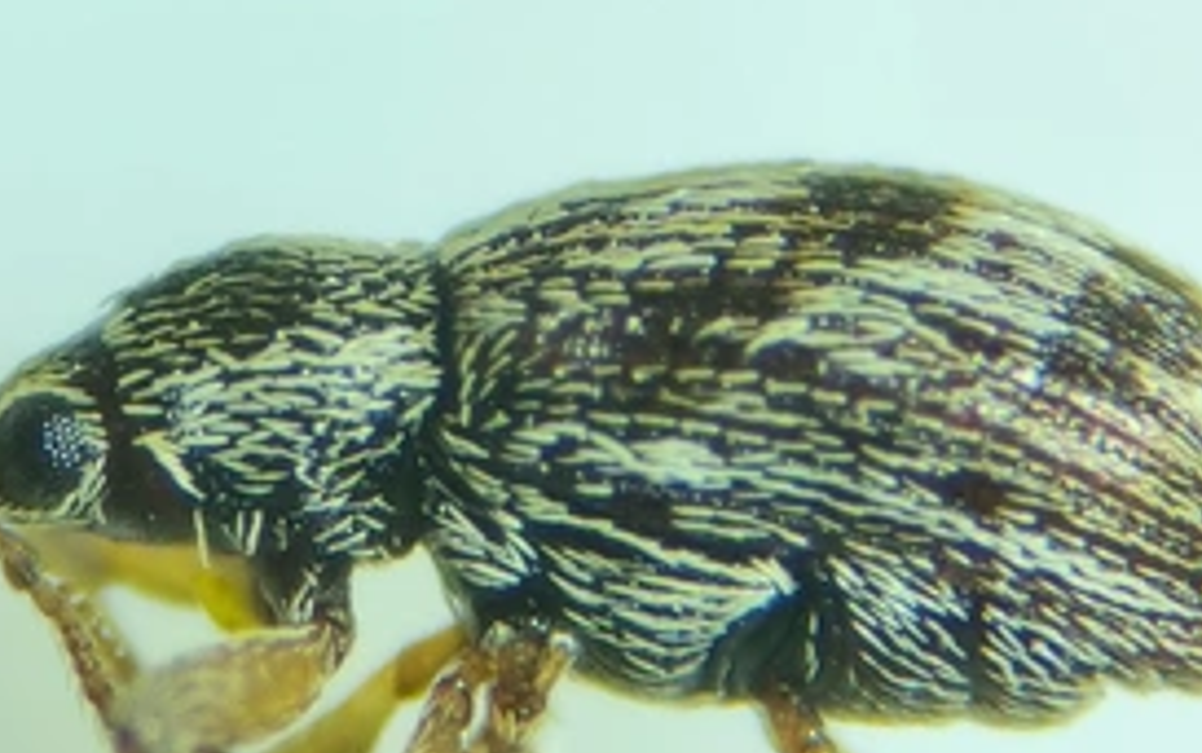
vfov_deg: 19.2
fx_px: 2196
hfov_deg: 30.6
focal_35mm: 67
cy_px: 647
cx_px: 524
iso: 40
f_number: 2
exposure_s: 1/100
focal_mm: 5.9
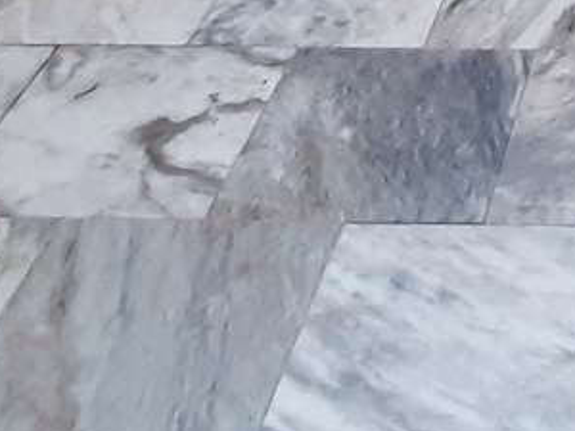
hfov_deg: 25.1
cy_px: -625
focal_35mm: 65
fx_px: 1080
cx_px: 782
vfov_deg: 14.3
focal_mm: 1.42
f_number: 2.2
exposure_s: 1/50
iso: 125
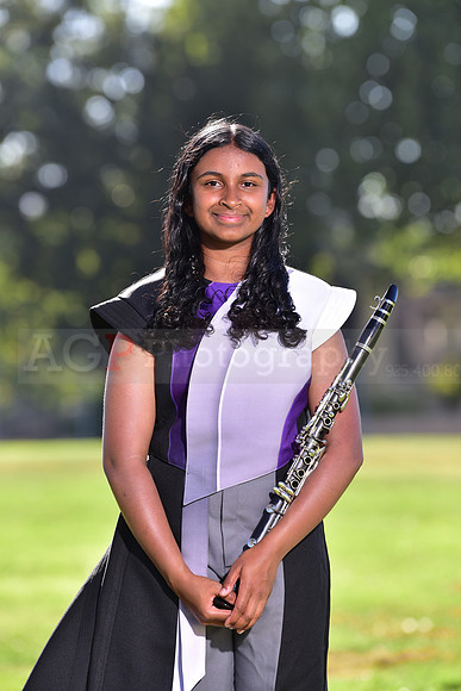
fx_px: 3839
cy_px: 346
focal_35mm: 200
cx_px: 230
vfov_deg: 10.3
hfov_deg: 6.9
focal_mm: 200
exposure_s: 1/250
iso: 100
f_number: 4.5
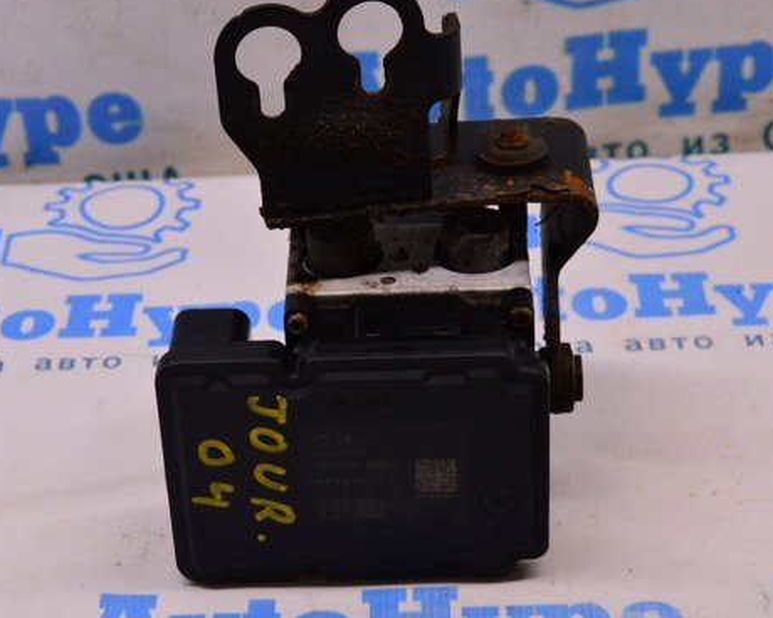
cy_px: 332
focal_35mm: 94
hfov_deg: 20.4
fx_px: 2151
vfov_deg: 16.4
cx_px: 313
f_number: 8
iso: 1600
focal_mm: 48
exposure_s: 1/125
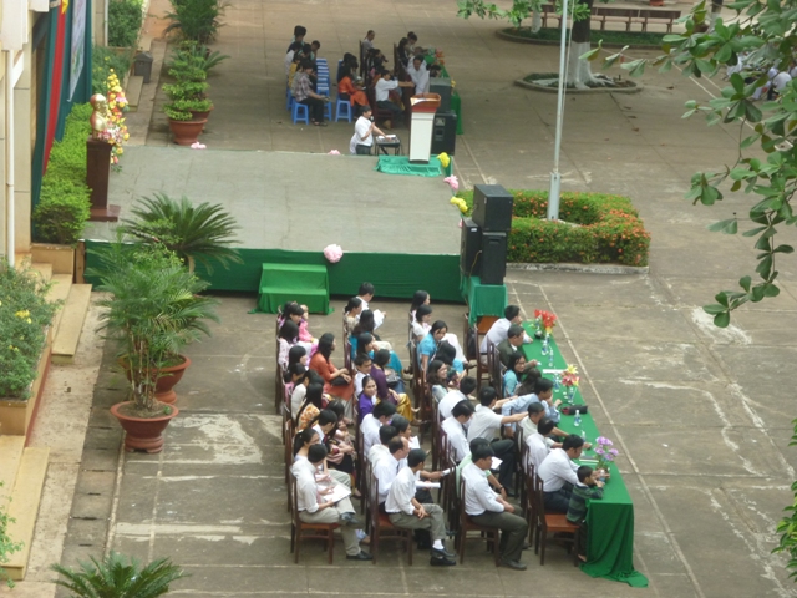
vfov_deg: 13.8
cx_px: 398
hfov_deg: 18.4
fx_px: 2464
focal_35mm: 107
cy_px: 299
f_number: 5.1
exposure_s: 1/80
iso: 200
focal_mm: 17.7
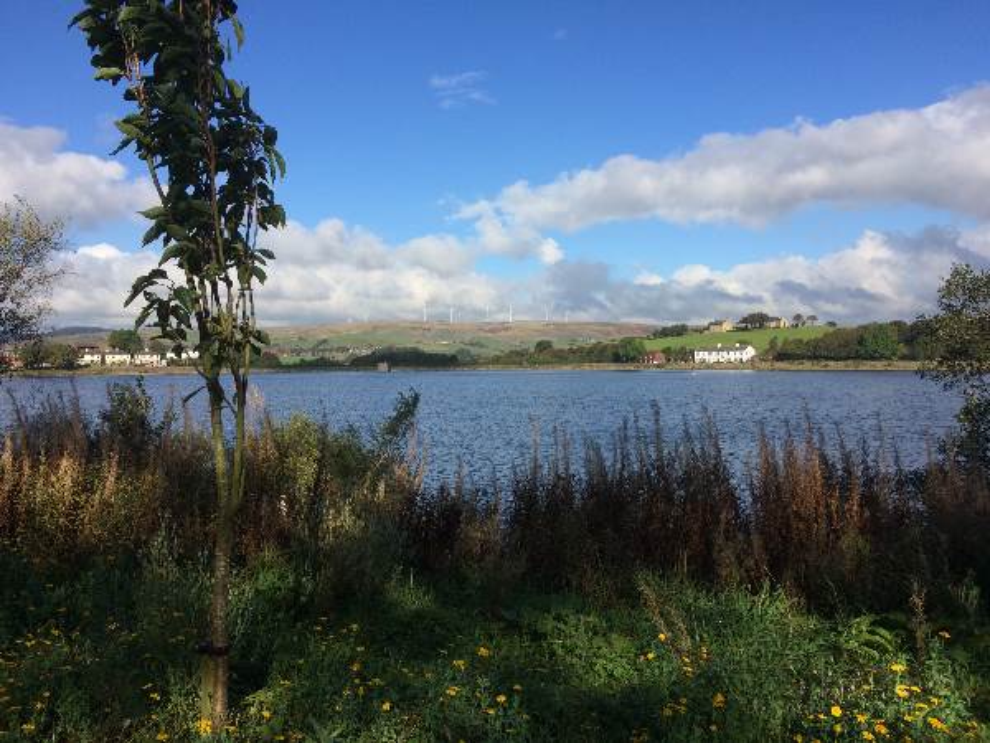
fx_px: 829
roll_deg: +0.0
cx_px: 495
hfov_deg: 61.7
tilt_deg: -2.3
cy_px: 372
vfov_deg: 48.2
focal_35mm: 29
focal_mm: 4.15
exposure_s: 1/2283
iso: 32
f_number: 2.2
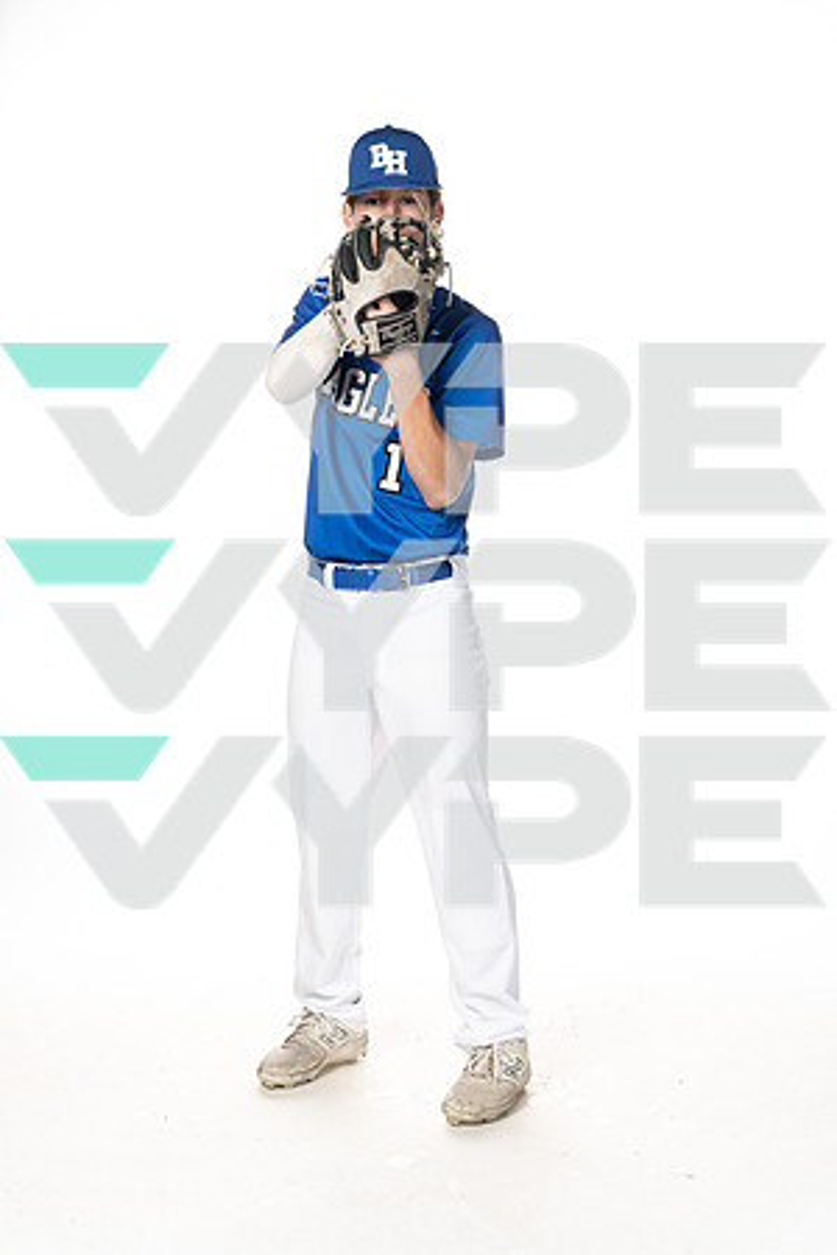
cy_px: 628
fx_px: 1953
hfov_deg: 24.2
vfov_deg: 35.6
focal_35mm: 56
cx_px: 418
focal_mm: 56
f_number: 6.3
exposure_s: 1/250
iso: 400
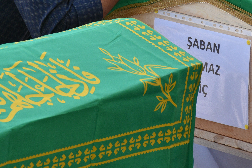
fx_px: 2108
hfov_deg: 6.8
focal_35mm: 301
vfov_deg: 4.6
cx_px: 108
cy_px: -7
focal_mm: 85
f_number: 7.1
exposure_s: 1/800
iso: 640
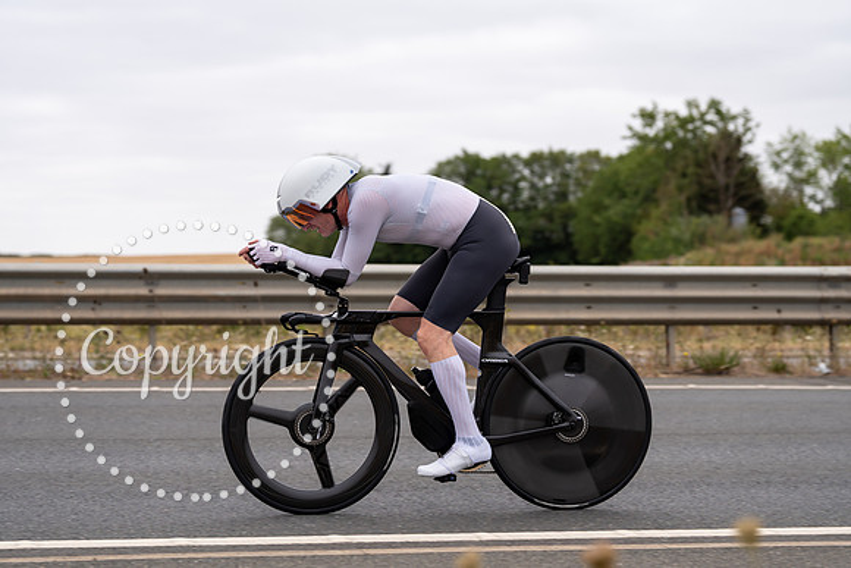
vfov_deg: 17.3
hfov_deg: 25.7
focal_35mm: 79
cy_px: 284
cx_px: 426
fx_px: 1863
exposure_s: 1/800
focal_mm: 77
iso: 100
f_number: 3.5
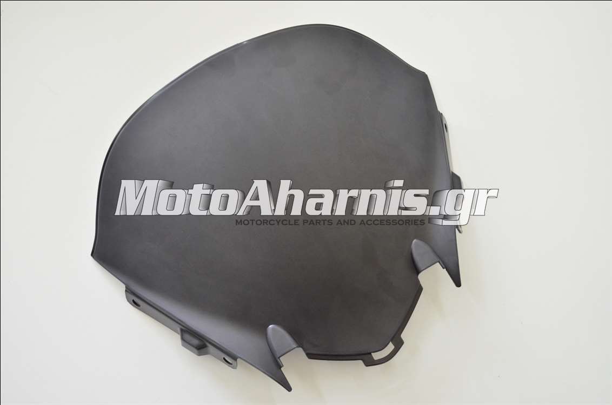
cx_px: 306
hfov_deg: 53.2
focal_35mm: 36
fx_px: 611
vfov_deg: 36.7
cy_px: 202
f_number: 5
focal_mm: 24
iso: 1600
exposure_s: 1/100
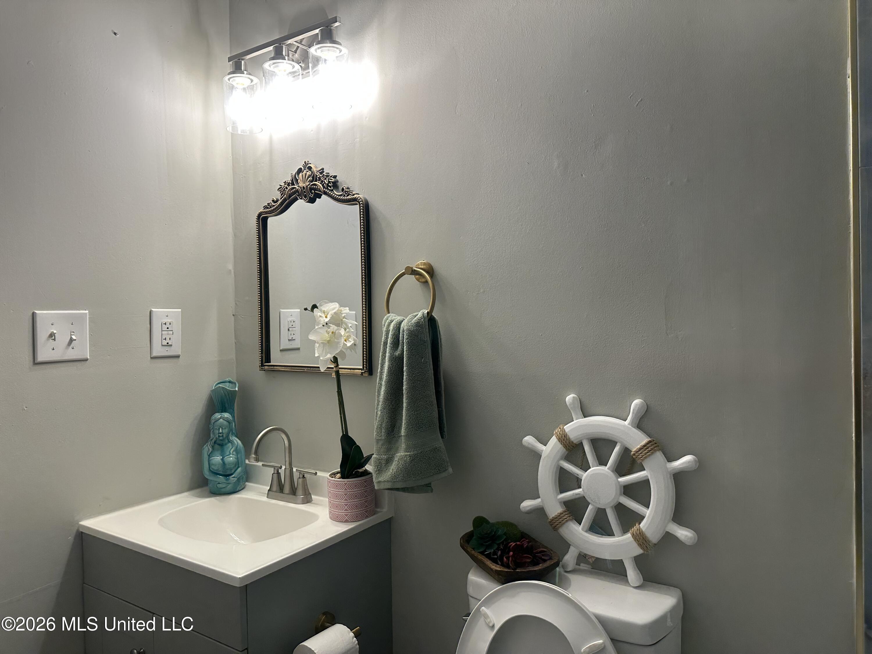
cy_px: 327
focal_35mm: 24
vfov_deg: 56.8
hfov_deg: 71.6
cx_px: 436
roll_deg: +0.5
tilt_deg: -0.6
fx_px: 605
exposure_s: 1/120
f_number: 1.78
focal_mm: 6.86
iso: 160
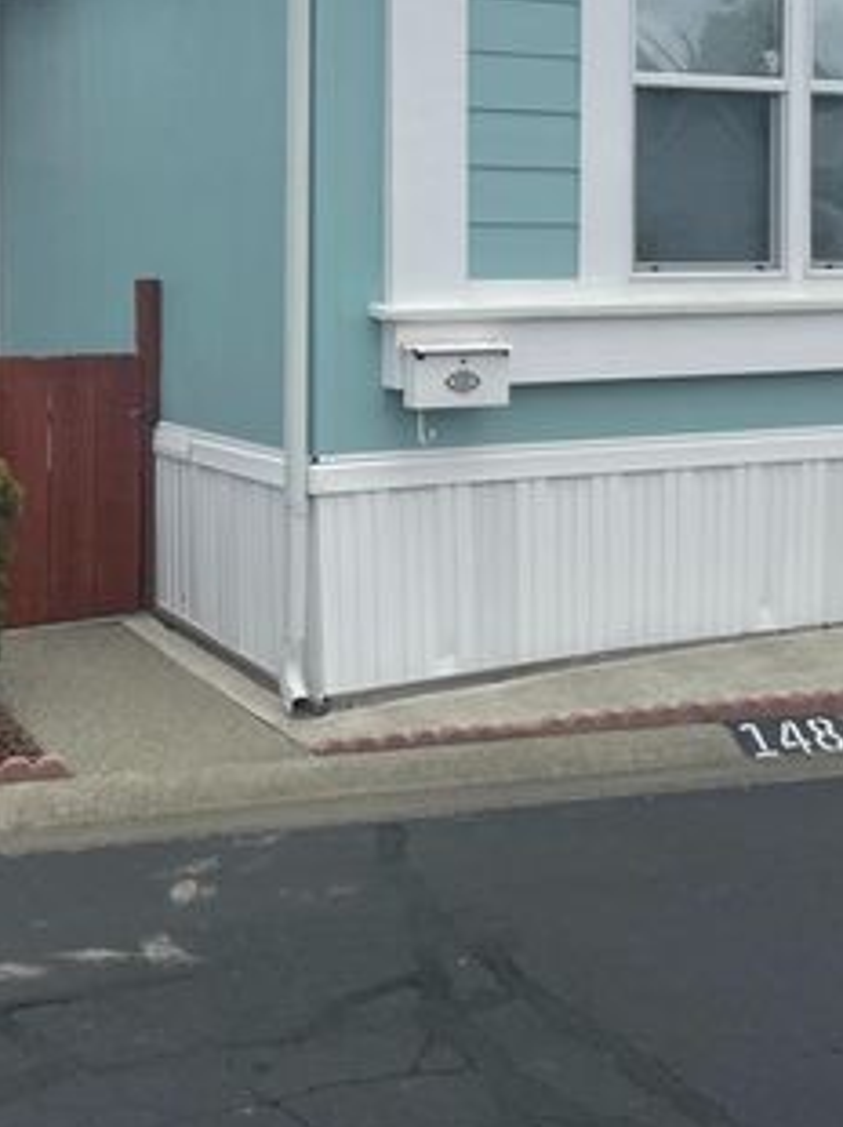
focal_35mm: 56
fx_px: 1821
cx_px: 374
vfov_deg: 33.6
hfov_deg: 26.1
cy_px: 264
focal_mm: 4.2
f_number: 1.6
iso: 32
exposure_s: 1/5291
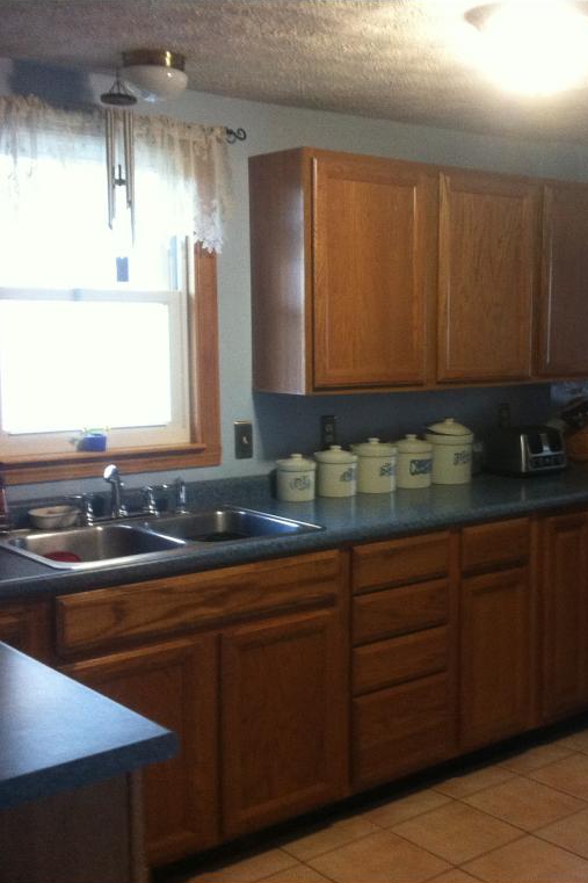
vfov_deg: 40.4
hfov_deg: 27.4
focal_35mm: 49
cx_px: 390
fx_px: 1201
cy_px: 443
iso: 250
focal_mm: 3.85
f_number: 2.8
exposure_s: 1/17
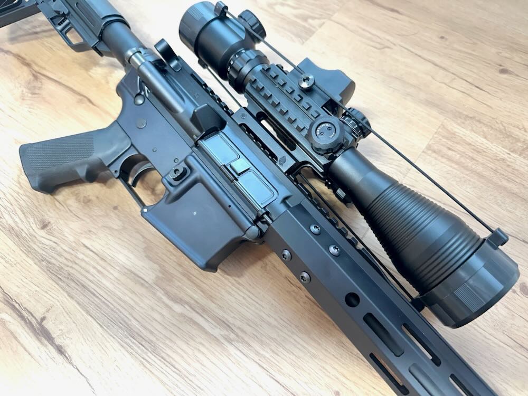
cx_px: 264
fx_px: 366
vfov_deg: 56.8
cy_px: 198
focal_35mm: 24
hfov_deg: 71.6
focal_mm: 6.86
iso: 250
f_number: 1.78
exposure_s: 1/60
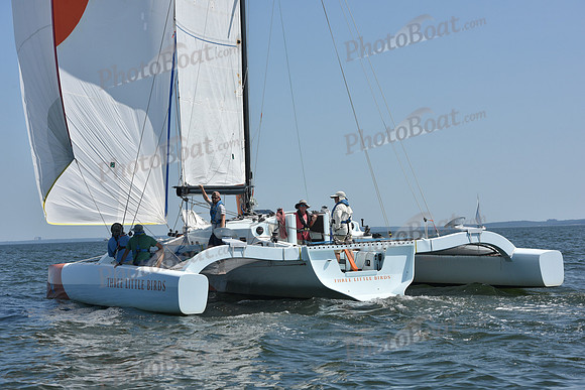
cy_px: 195
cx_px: 292
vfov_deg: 16.1
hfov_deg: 23.9
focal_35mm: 85
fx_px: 1382
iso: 250
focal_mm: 85
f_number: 9
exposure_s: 1/1250
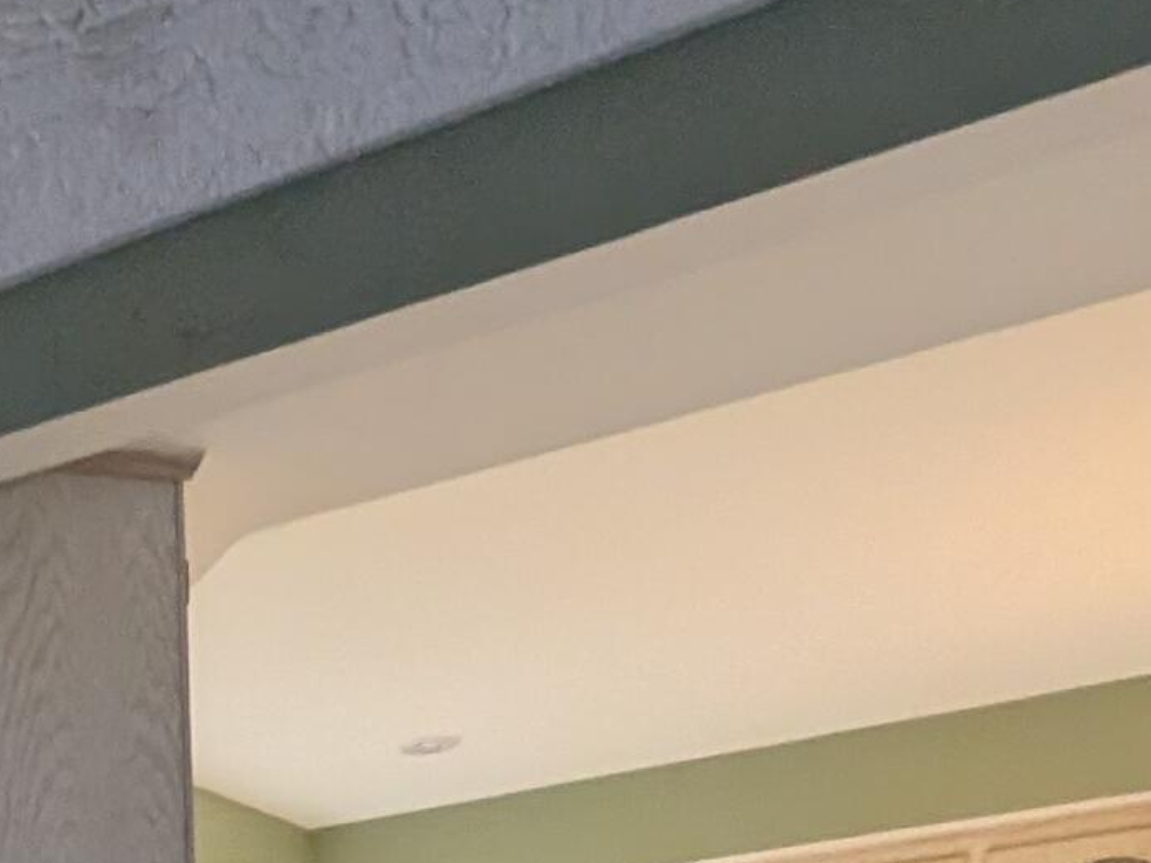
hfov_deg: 31.3
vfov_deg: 17.7
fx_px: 1862
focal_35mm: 56
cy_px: 1756
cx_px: -45
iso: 376
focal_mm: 1.54
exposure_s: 1/40
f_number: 2.2
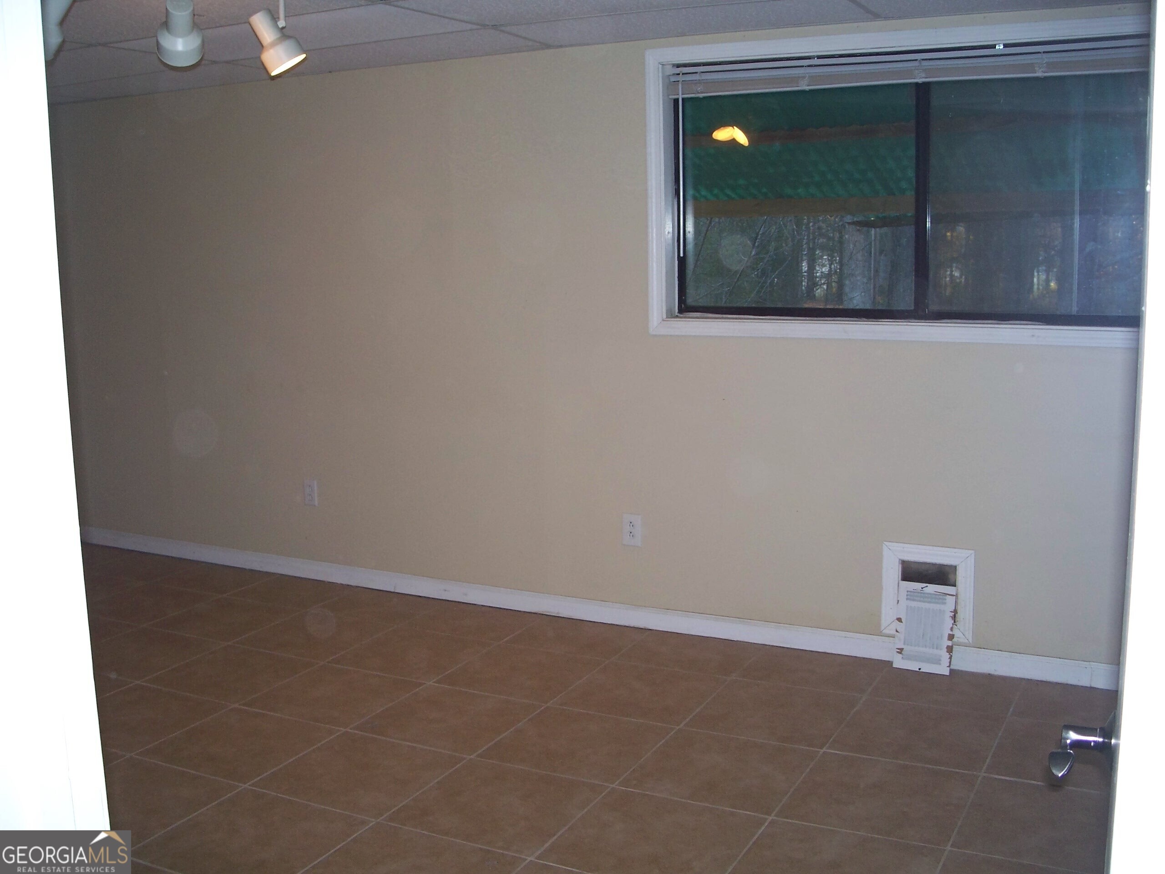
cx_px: 582
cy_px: 437
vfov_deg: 38.7
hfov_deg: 50.1
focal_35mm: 37
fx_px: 1245
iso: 200
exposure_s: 1/60
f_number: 2.8
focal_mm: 7.8
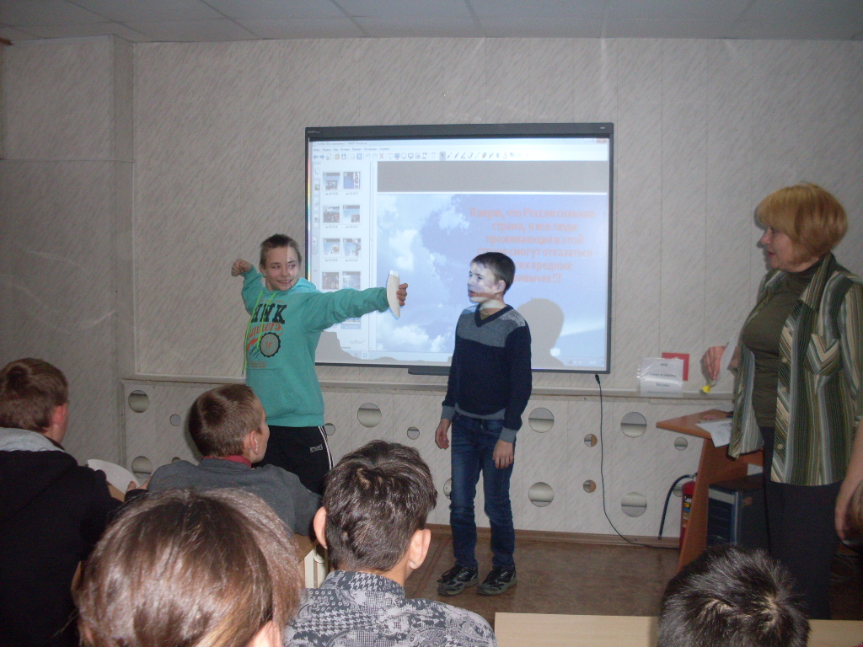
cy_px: 324
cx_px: 432
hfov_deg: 49.0
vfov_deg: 37.7
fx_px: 947
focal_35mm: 38
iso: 120
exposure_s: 1/45
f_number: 2.8
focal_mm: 6.3
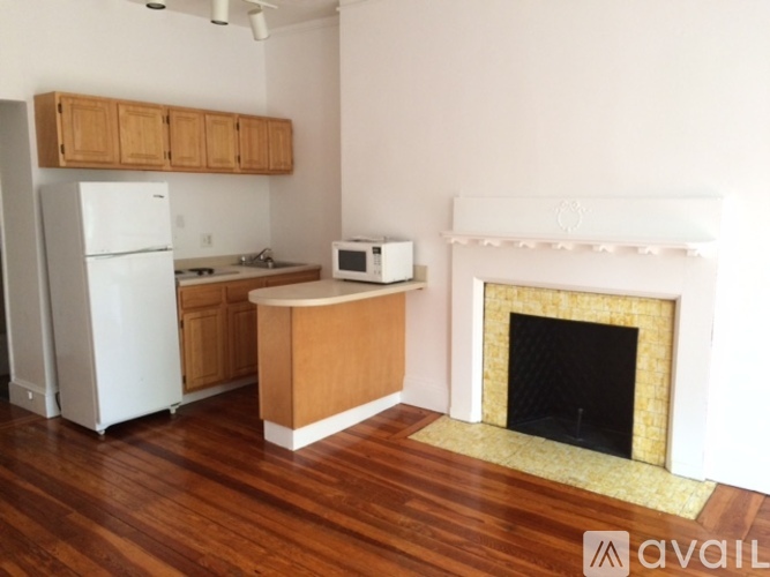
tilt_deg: -9.2
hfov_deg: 61.7
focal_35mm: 29
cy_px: 288
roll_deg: -0.3
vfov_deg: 48.2
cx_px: 385
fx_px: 645
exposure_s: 1/30
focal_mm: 4.15
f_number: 2.2
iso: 125
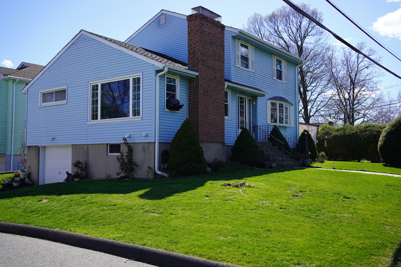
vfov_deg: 37.9
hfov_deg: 54.4
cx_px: 200
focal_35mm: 35
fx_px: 390
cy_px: 134
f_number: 5
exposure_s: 1/400
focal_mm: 35
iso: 100
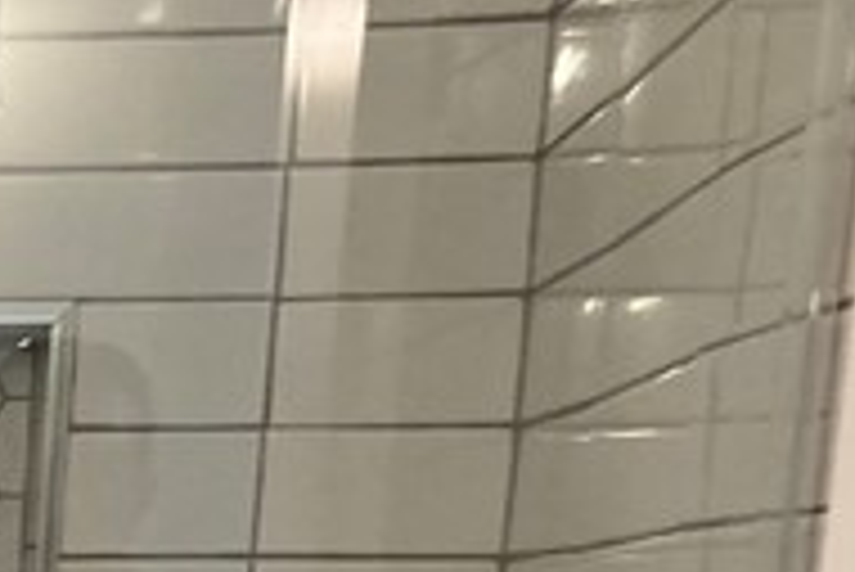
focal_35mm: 157
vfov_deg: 7.9
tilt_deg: -15.6
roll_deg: +1.2
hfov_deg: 11.5
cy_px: 1545
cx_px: -958
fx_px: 3731
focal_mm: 3.99
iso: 80
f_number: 1.8
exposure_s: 1/60
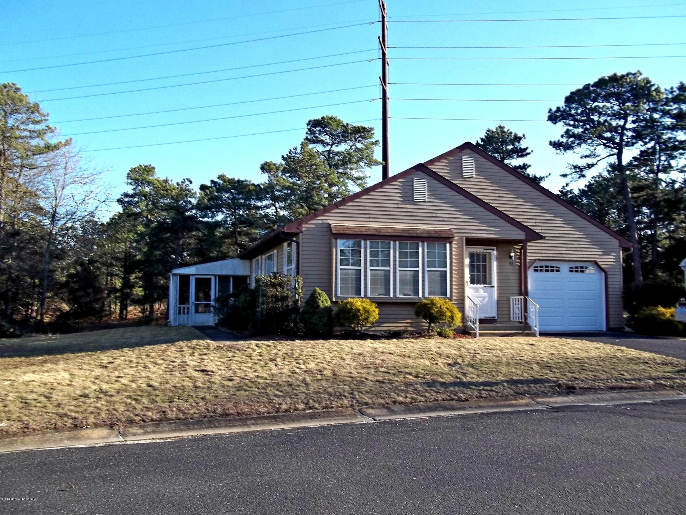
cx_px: 343
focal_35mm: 32
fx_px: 634
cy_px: 258
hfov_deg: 56.8
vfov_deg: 44.2
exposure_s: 1/60
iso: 64
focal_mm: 5.7
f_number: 8.8
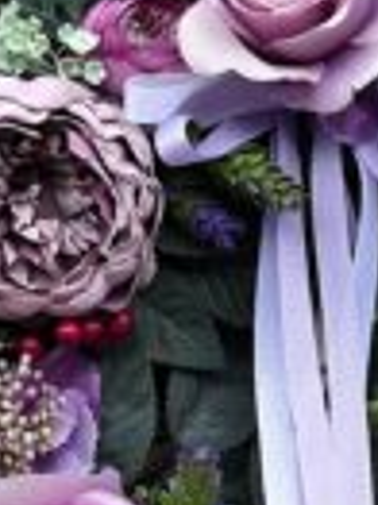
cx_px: 293
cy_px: 401
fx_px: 2304
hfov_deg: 9.4
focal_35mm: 158
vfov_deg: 12.5
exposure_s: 1/426
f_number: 1.78
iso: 80
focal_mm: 6.86
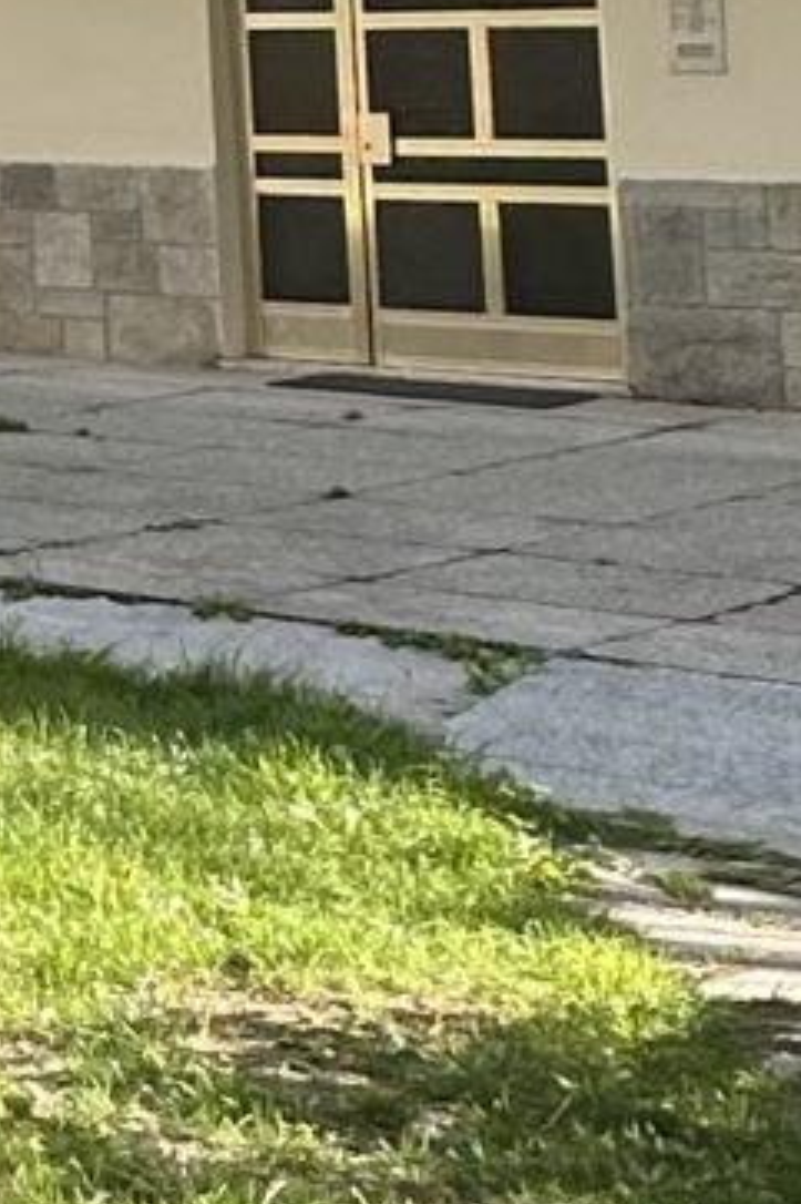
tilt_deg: +6.4
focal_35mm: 103
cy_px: -239
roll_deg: +0.2
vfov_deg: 18.8
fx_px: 3441
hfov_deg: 9.9
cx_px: -1632
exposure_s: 1/378
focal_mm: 2.22
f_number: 2.2
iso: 40
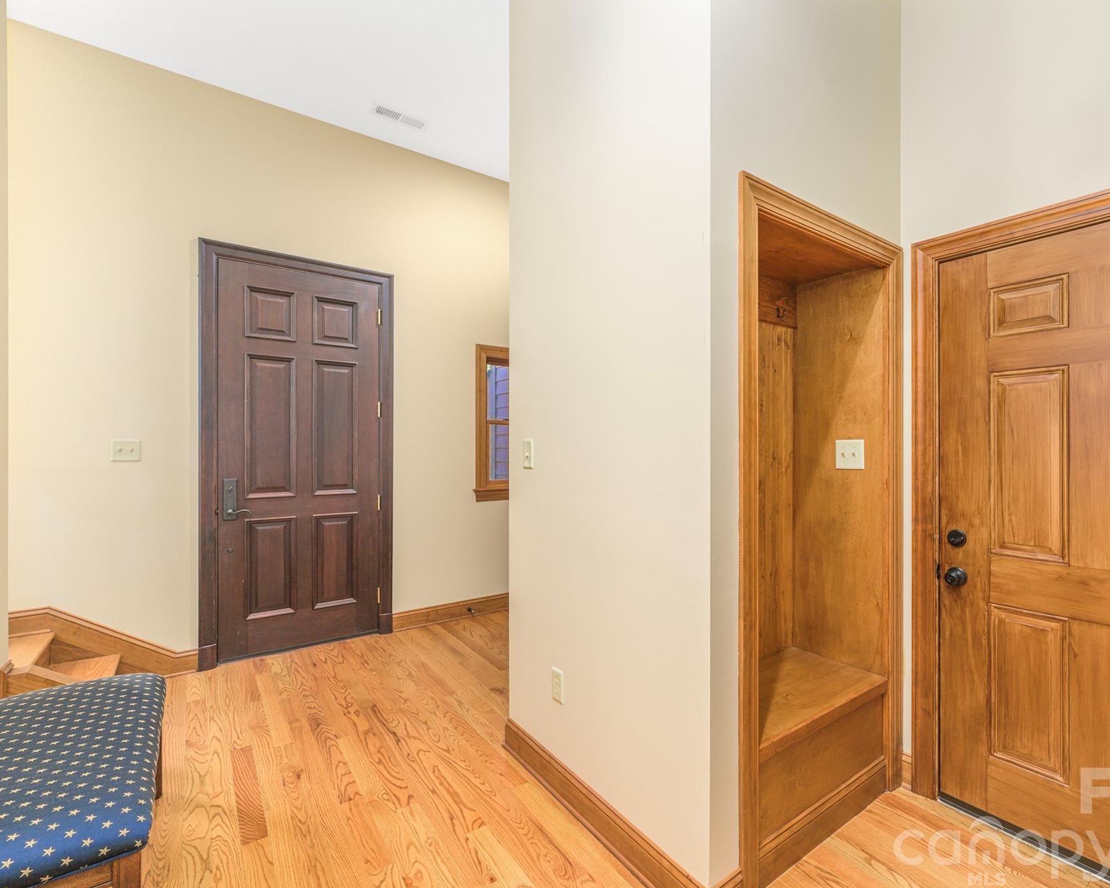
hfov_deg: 92.8
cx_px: 615
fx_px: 526
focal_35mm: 16
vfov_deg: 80.4
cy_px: 447
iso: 320
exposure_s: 1/50
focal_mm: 14
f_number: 8
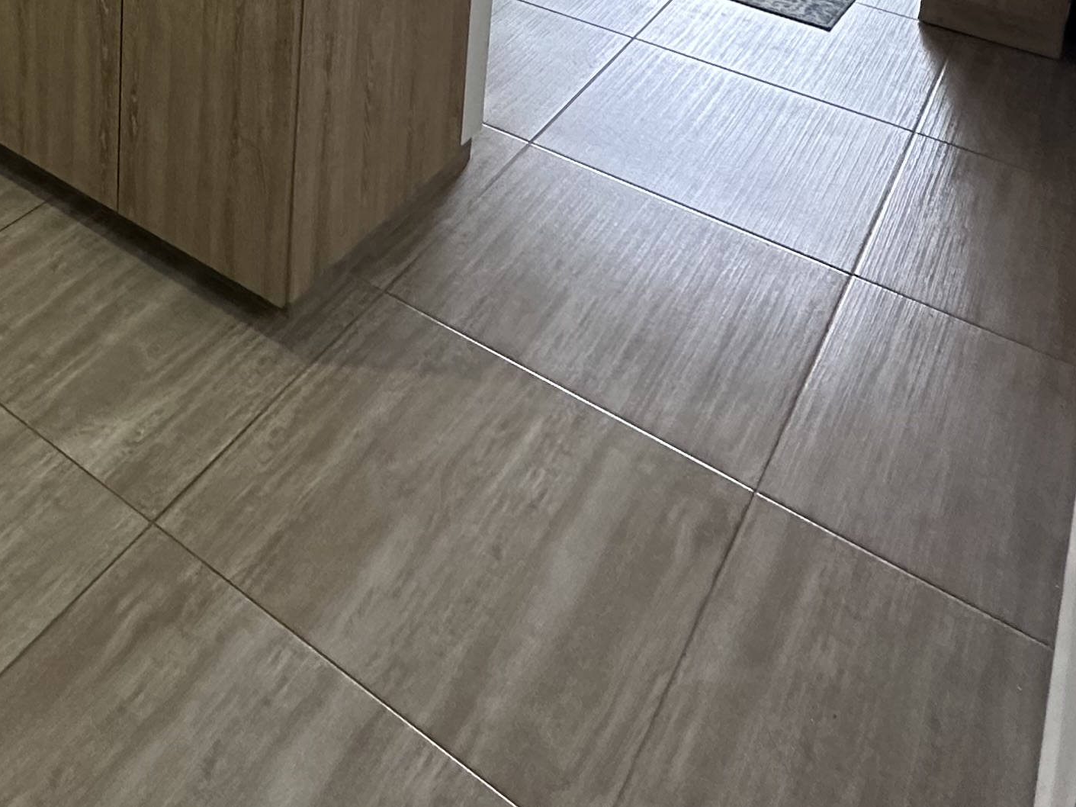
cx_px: 162
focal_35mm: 40
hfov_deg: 43.8
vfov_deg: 27.5
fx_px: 1243
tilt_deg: -11.7
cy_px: -336
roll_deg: -1.5
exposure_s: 1/120
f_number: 2.2
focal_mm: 2.22
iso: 250
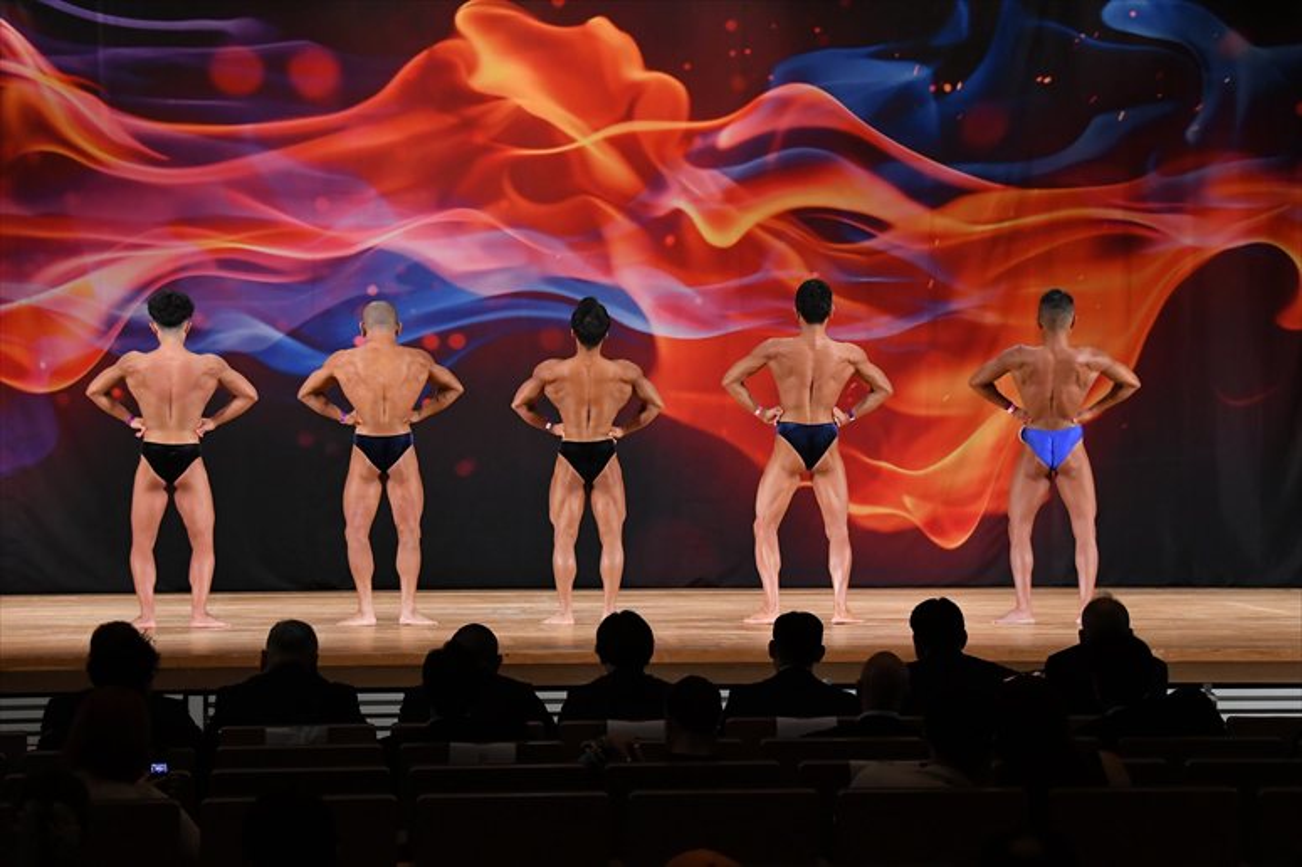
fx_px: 3904
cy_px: 434
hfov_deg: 18.9
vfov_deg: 12.7
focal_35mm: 108
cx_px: 651
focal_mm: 72
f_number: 5.6
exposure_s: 1/400
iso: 3200
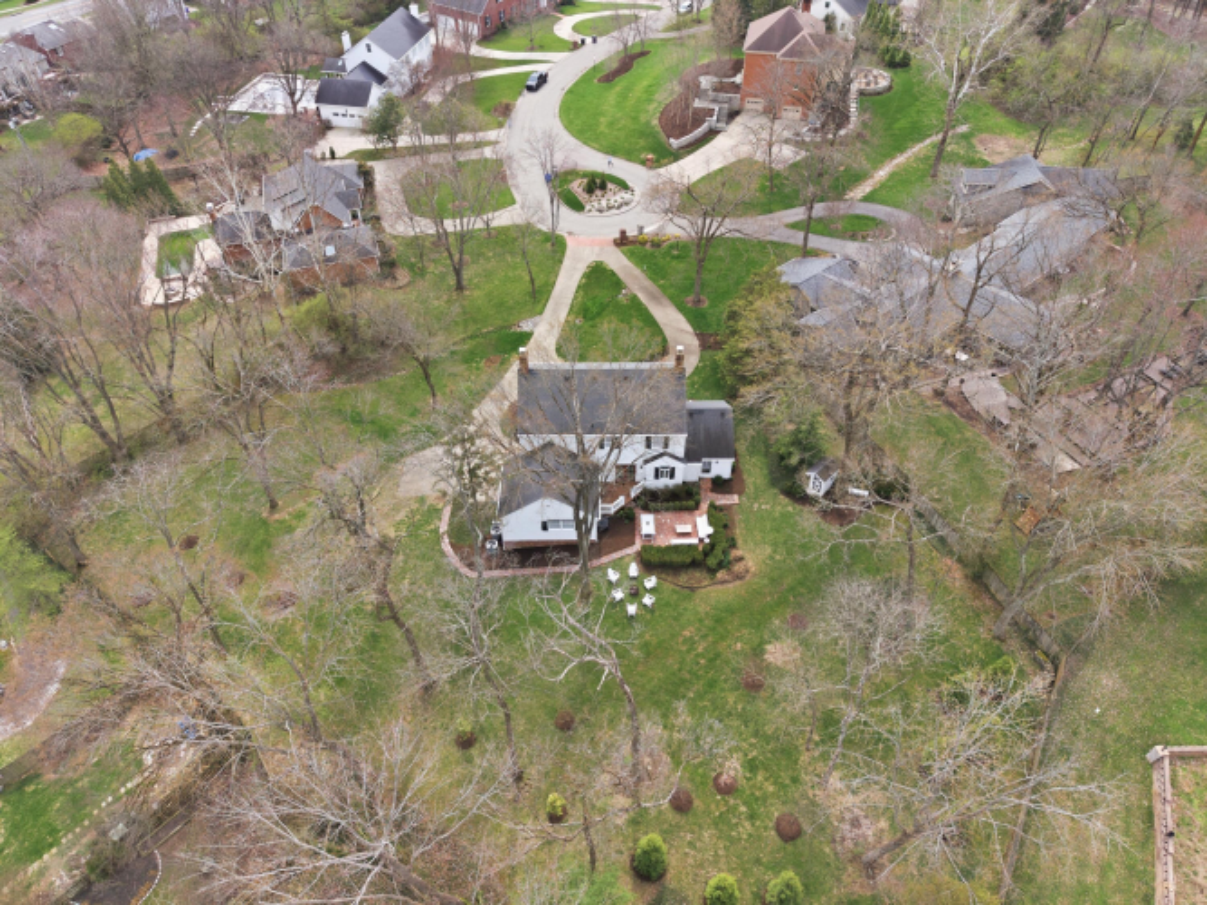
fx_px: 837
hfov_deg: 71.6
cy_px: 452
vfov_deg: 56.8
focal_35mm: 24
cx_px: 604
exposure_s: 1/1250
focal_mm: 8.7
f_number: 1.8
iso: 160
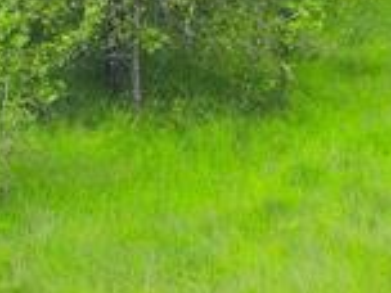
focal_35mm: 162
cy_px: 131
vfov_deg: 9.2
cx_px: 134
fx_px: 1830
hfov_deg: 12.2
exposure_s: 1/350
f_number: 2.8
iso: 100
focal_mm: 4.5
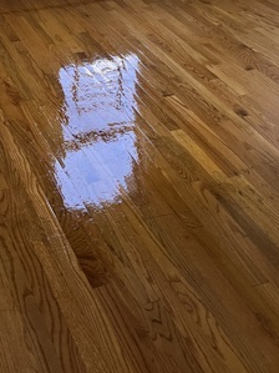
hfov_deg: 24.9
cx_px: 66
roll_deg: +0.4
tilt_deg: -22.6
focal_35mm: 58
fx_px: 624
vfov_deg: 31.6
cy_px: 33
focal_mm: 5.1
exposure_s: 1/120
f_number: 1.6
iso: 125
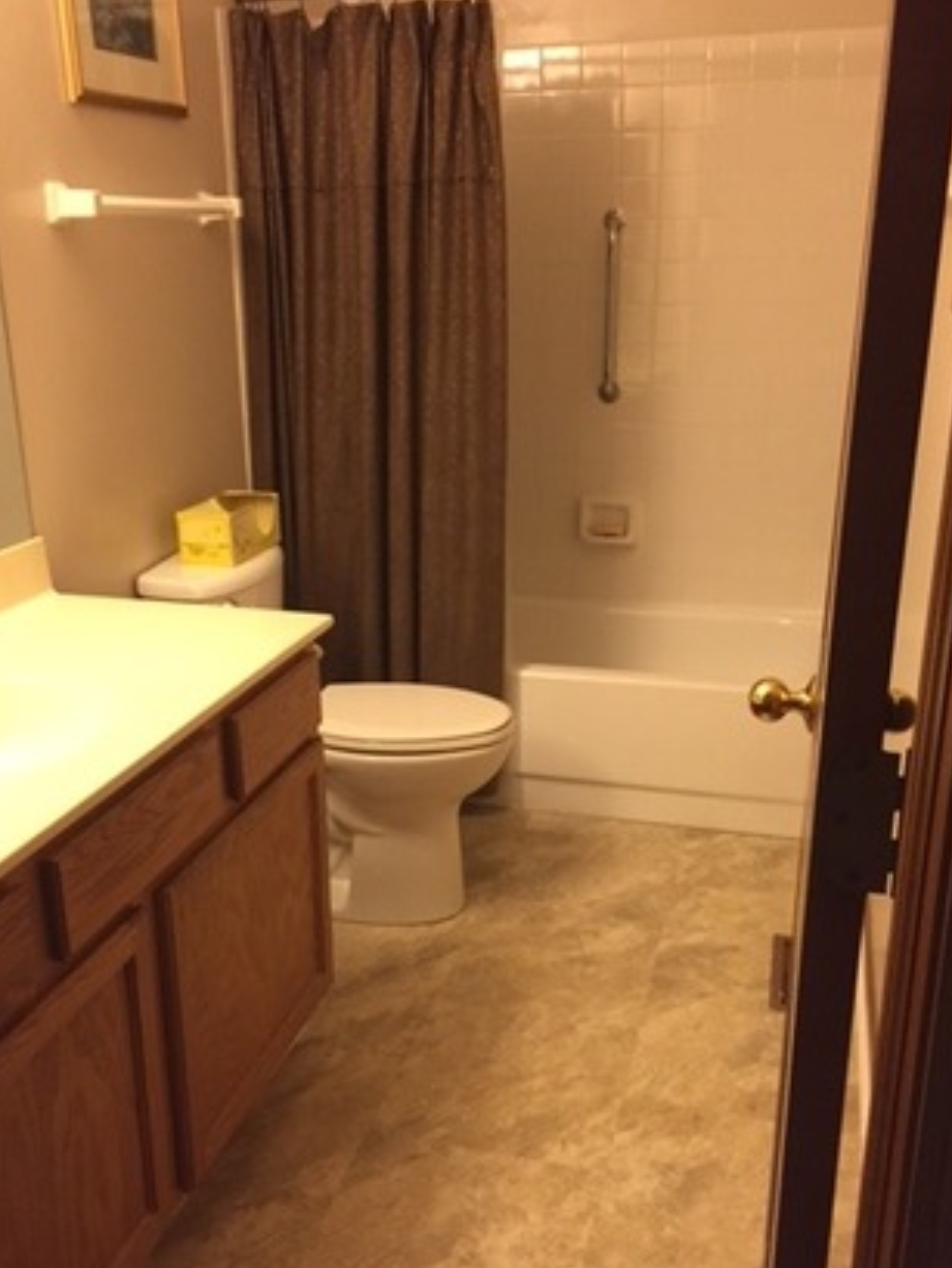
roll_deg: +2.0
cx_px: 443
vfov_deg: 53.9
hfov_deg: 41.8
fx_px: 1246
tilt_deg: -18.7
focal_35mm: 34
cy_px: 685
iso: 160
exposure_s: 1/30
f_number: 2.2
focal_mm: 4.15
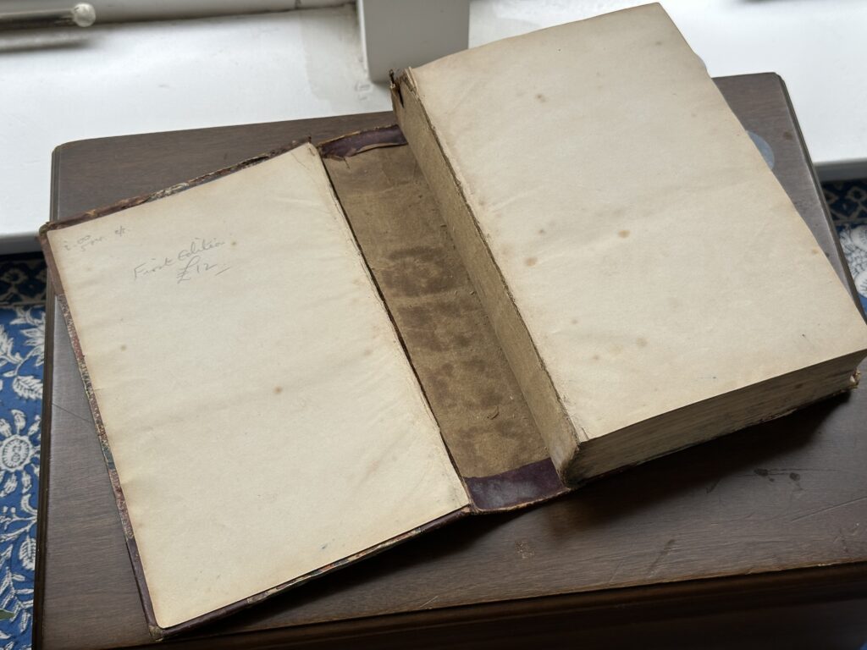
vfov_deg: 30.3
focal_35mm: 48
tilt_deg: -59.6
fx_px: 1202
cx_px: 434
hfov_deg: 39.7
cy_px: 325
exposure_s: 1/205
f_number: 1.78
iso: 50
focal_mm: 6.86
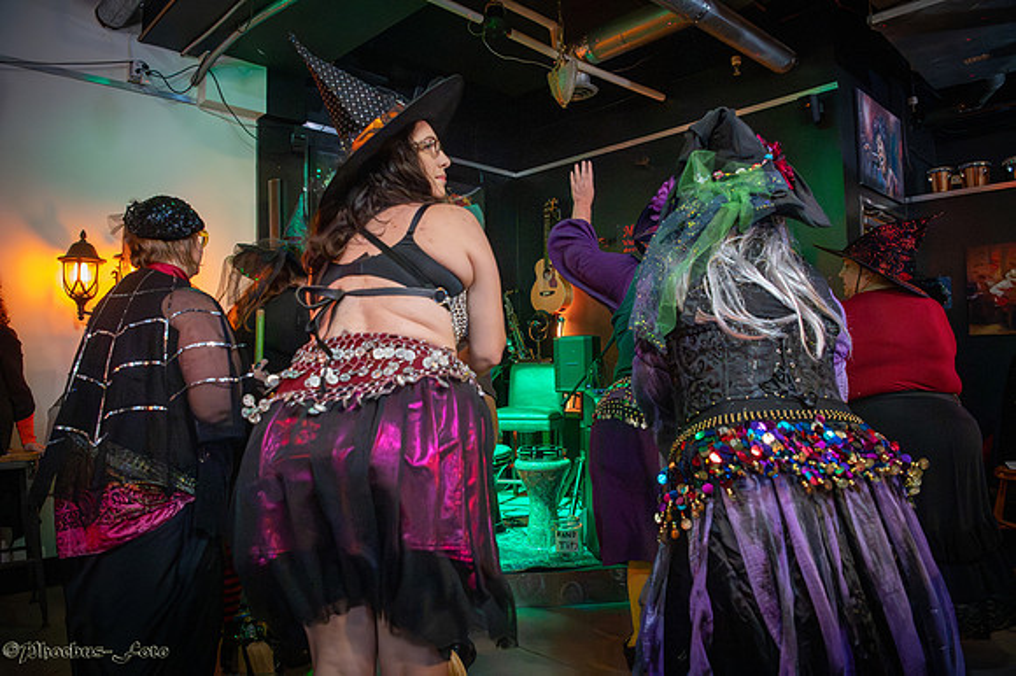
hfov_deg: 73.8
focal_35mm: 24
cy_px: 338
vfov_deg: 53.1
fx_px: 677
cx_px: 508
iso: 40000
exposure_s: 1/200
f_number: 4
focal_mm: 24
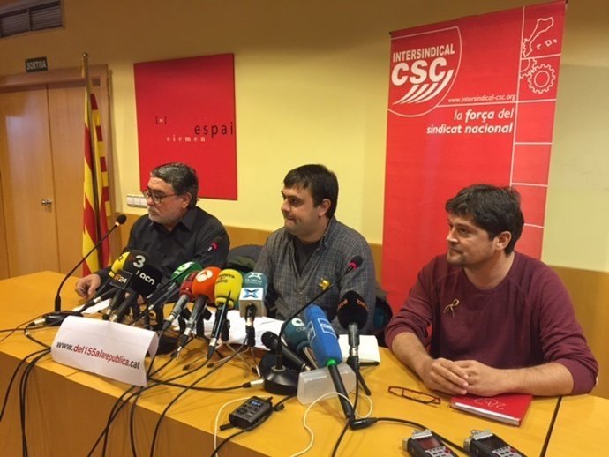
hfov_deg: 61.6
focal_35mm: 29
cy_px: 228
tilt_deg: -10.3
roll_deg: -1.0
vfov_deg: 48.3
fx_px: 510
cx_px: 304
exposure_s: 1/33
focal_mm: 4.15
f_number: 2.2
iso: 160
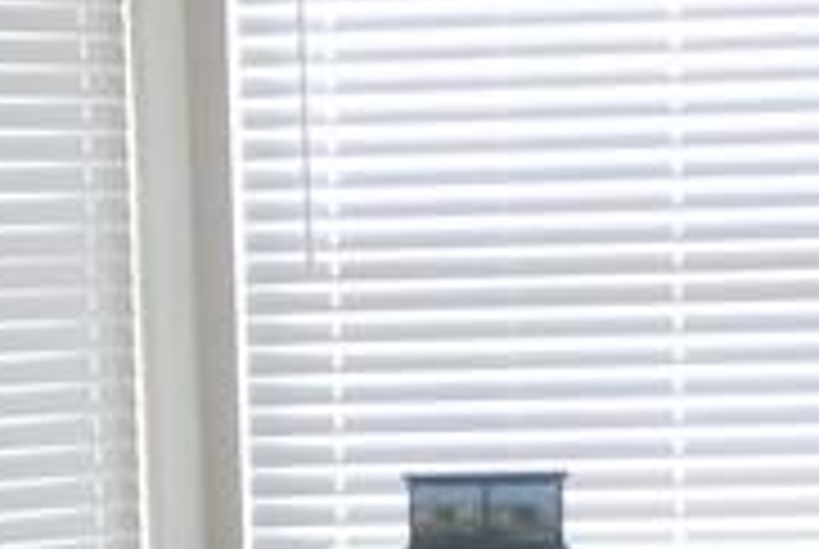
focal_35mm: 146
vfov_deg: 9.3
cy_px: 670
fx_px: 3327
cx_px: 220
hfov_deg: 14.0
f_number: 3
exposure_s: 1/30
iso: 400
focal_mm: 4.5
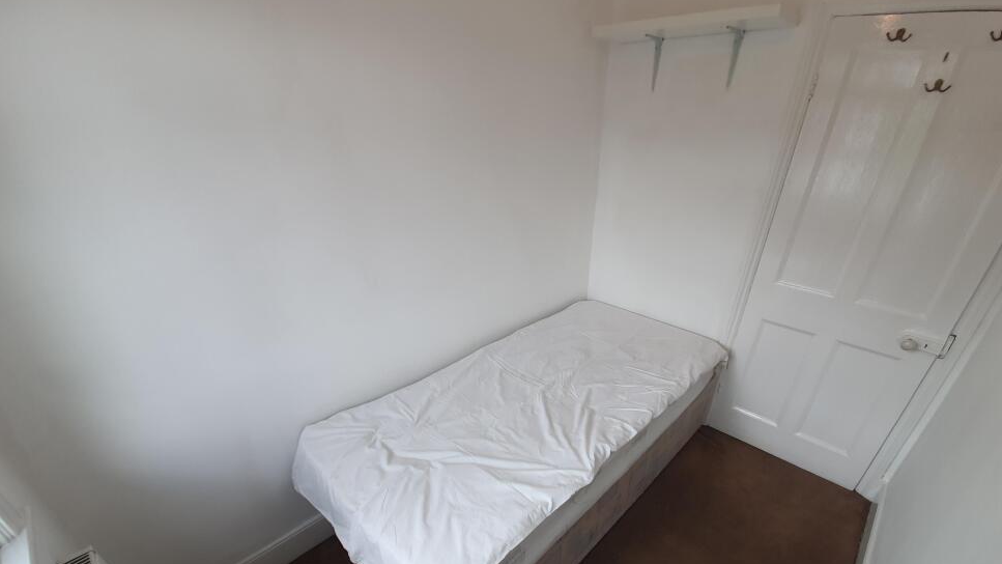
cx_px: 529
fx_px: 399
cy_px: 369
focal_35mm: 15
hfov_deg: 102.9
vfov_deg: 68.8
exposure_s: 1/100
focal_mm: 1.8
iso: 64
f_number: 2.2
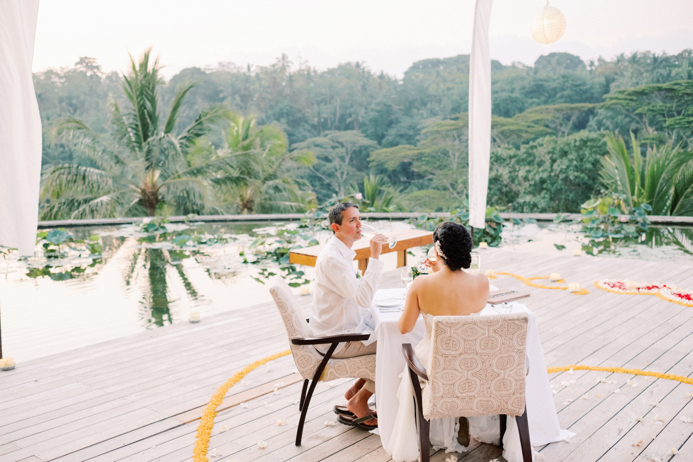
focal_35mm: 35
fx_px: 674
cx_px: 346
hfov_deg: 54.4
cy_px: 231
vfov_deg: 37.8
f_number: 2
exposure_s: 1/160
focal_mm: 23
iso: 640
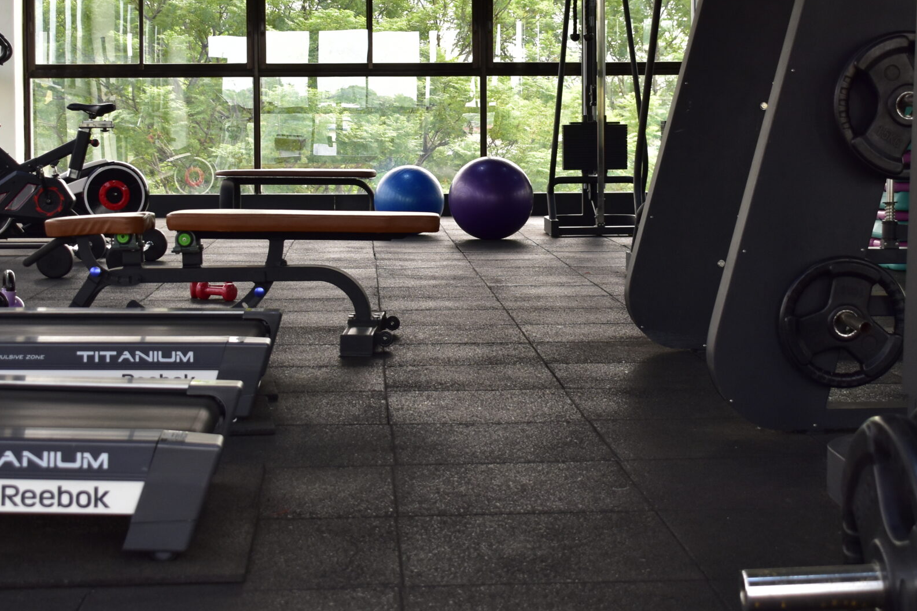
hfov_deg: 31.9
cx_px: 449
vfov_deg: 21.5
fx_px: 1605
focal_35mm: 63
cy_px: 198
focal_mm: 26
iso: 400
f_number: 5
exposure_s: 1/100
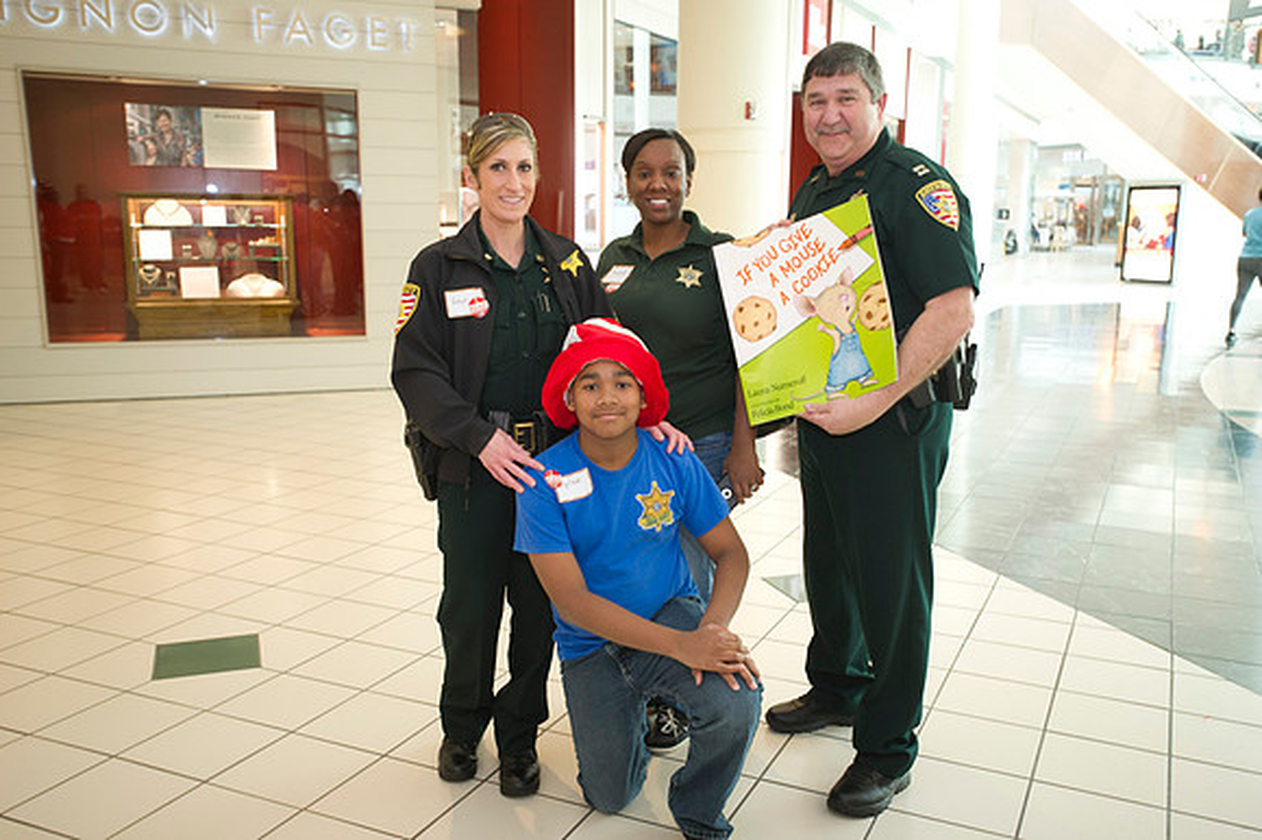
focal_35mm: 32
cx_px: 631
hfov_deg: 58.7
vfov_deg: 41.1
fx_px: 1121
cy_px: 420
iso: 1250
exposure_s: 1/160
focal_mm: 32
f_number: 2.8
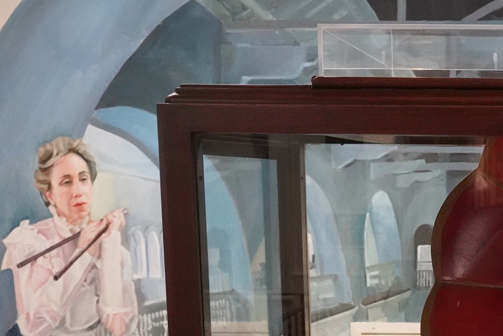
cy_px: 428
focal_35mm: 90
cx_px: 562
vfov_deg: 14.6
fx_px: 1257
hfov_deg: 21.4
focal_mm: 34
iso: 5000
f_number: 11
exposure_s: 1/80
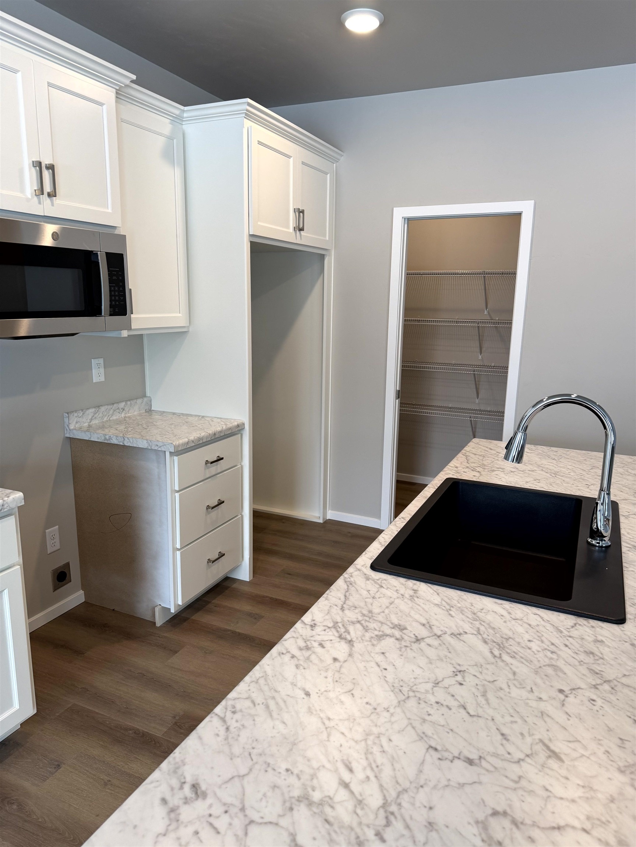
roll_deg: -1.4
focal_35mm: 24
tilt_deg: -12.2
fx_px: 588
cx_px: 318
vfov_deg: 71.6
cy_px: 424
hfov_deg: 56.8
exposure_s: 1/120
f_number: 1.78
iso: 100
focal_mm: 6.76
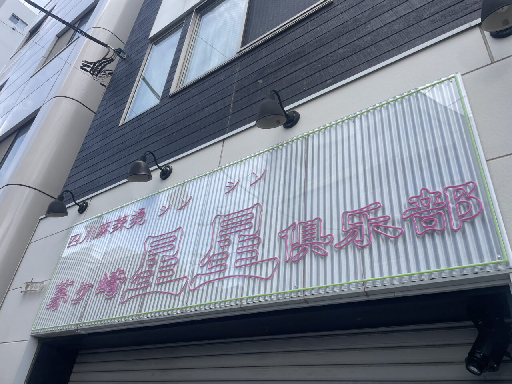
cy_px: 192
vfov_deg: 53.1
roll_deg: -6.4
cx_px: 256
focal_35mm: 26
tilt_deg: +31.3
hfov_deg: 67.3
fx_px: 385
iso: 50
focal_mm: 4.2
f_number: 1.6
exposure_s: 1/1916
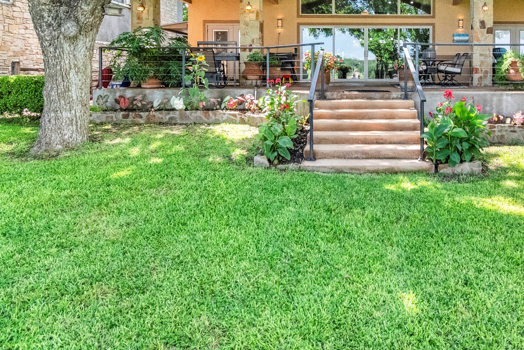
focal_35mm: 25
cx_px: 368
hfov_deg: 68.5
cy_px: 81
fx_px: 364
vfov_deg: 49.0
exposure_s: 1/2000
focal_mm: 10
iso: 2500
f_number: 4.5
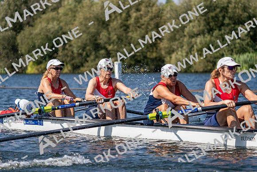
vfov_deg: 6.9
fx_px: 1428
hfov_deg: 10.3
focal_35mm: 200
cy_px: 86
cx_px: 128
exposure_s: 1/2000
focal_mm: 200
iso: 200
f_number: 5.6
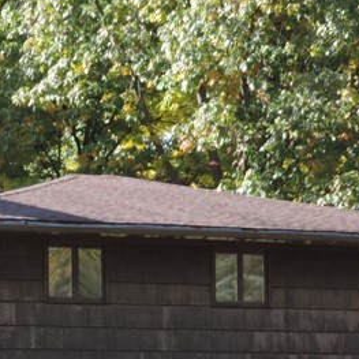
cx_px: -68
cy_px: 490
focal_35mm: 162
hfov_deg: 10.6
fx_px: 1901
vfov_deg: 10.5
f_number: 3.5
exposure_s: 1/160
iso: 80
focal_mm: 8.3
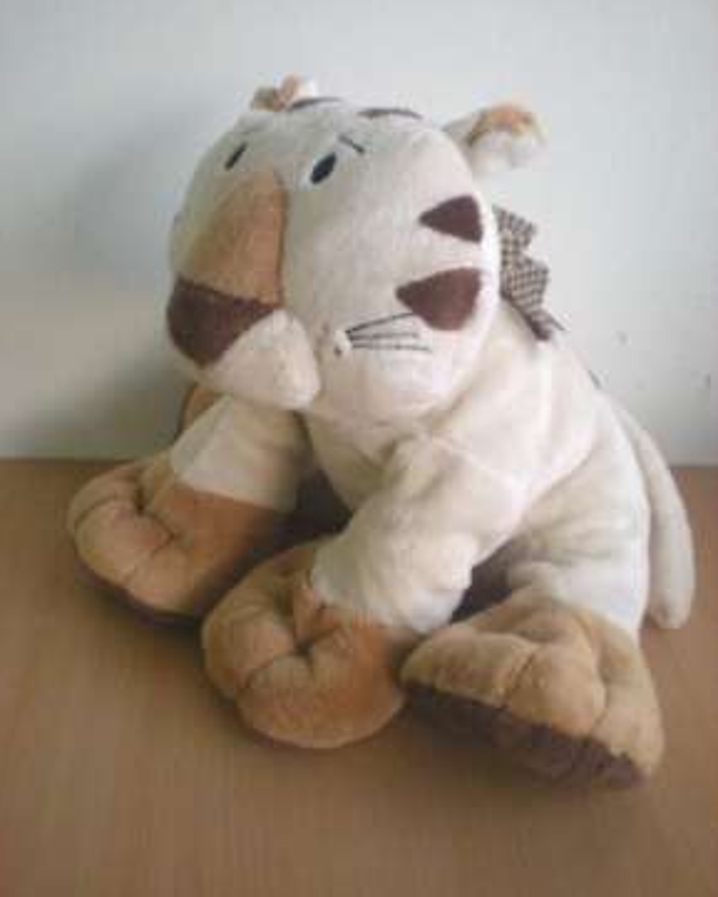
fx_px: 1062
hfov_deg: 37.4
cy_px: 437
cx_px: 358
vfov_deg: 45.8
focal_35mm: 40
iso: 800
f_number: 3.1
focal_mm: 6.3
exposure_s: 1/7.7
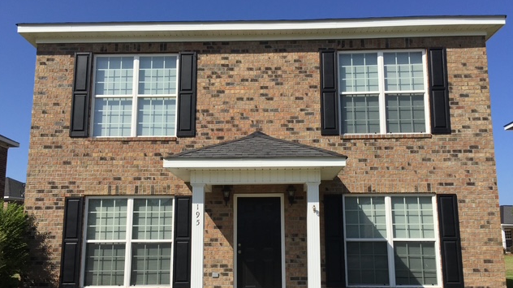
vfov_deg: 36.5
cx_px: 254
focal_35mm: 32
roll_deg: -1.1
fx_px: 435
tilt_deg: +9.3
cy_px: 178
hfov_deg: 61.0
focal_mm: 4.15
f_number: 2.2
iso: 32
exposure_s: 1/3300
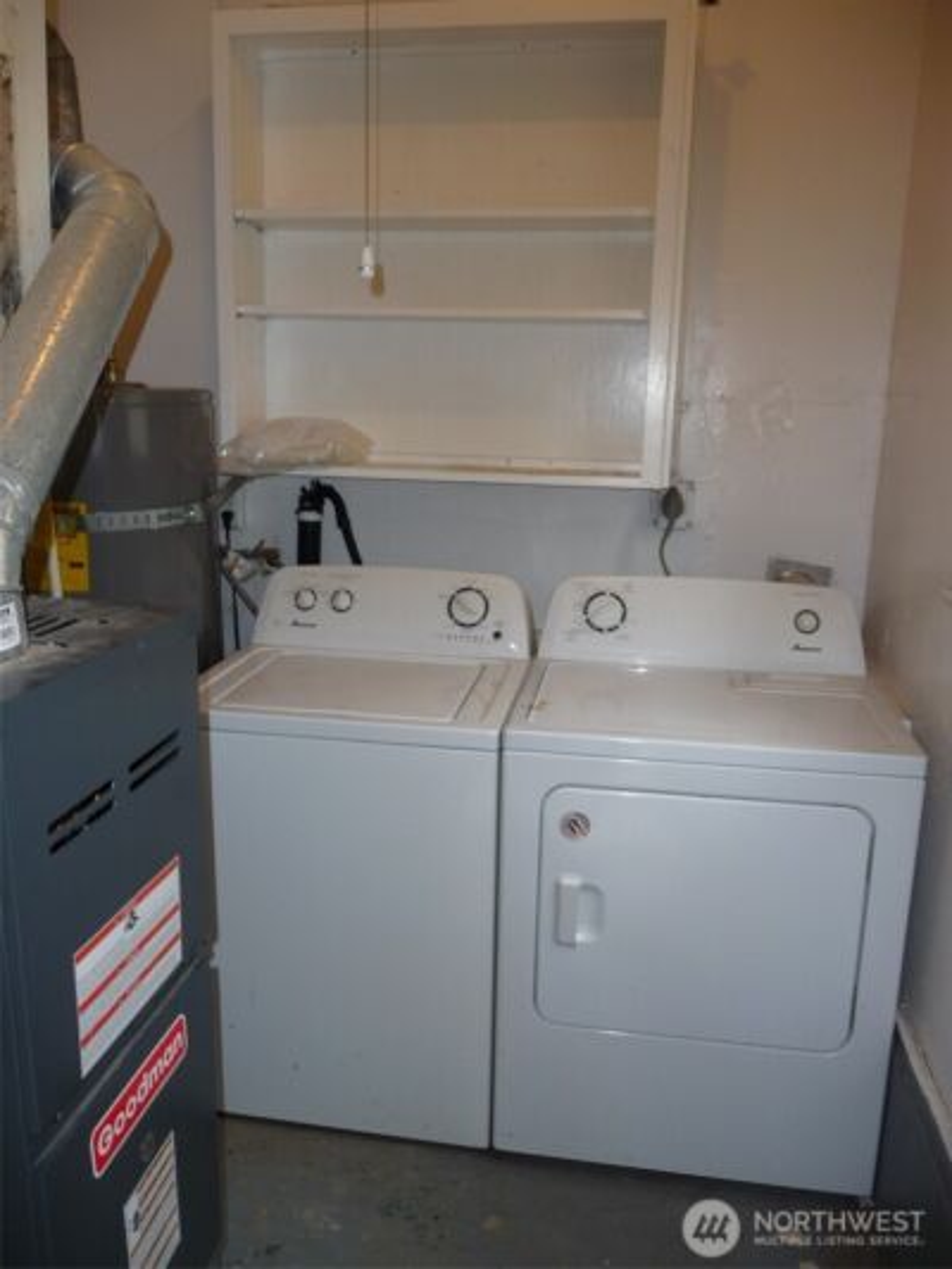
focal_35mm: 28
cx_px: 476
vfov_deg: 63.4
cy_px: 634
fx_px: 1026
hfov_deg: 49.8
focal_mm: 4.7
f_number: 3.3
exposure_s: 1/30
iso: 100
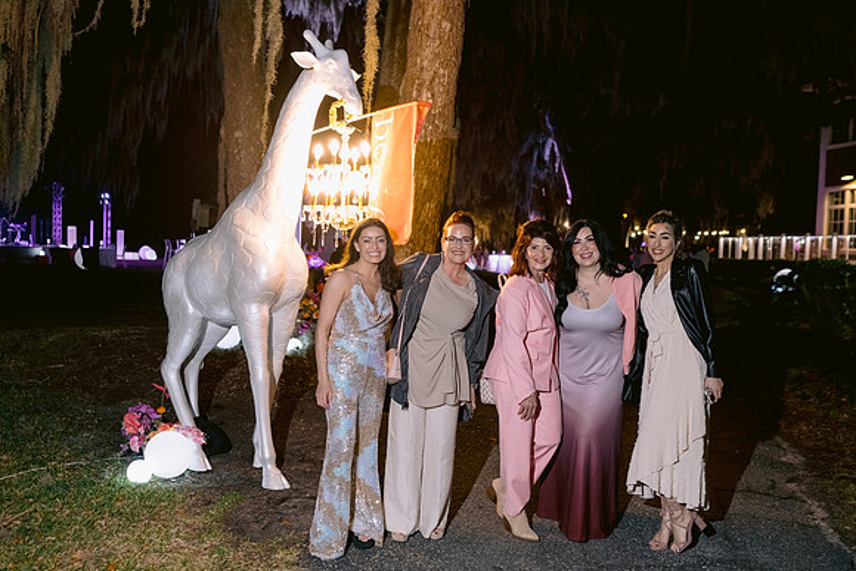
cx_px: 402
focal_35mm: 37
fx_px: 883
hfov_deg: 51.7
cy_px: 279
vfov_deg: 35.9
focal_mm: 35
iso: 2000
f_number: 2.8
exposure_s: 1/100
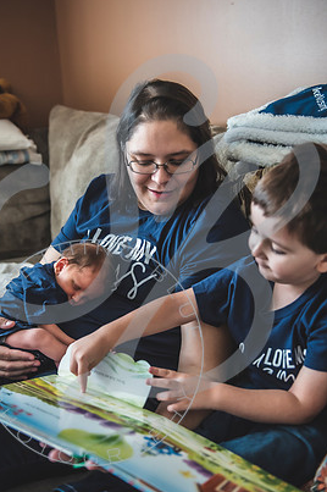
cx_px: 145
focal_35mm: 38
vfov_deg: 50.7
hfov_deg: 35.0
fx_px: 519
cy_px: 260
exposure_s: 1/125
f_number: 2.8
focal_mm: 34
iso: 640
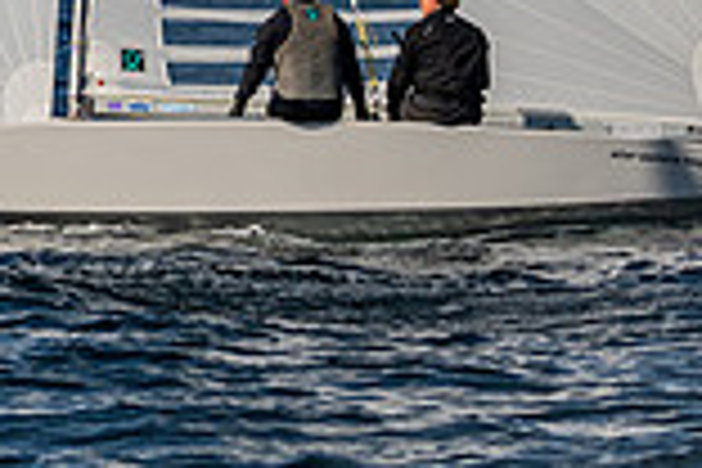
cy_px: -352
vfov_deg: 3.3
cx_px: -492
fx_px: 8150
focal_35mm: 418
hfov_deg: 4.9
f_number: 4.5
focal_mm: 105
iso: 400
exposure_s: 1/8000
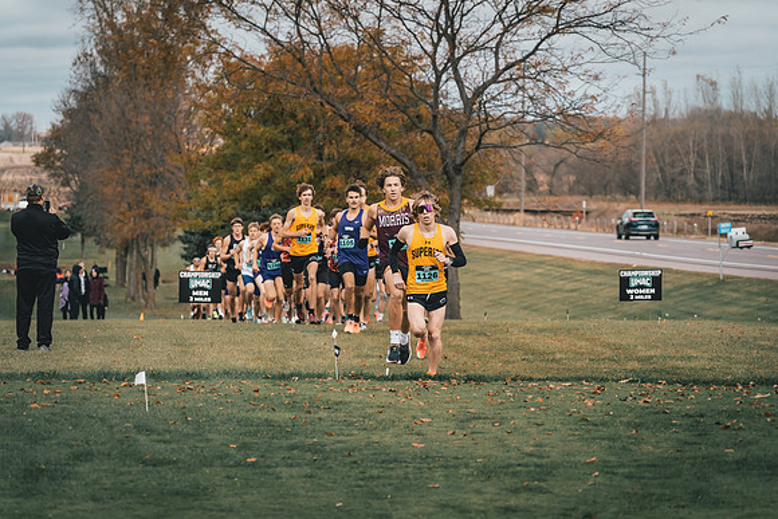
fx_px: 3768
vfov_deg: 7.9
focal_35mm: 174
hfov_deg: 11.8
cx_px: 389
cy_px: 260
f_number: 6.3
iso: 400
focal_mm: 174
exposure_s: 1/1250
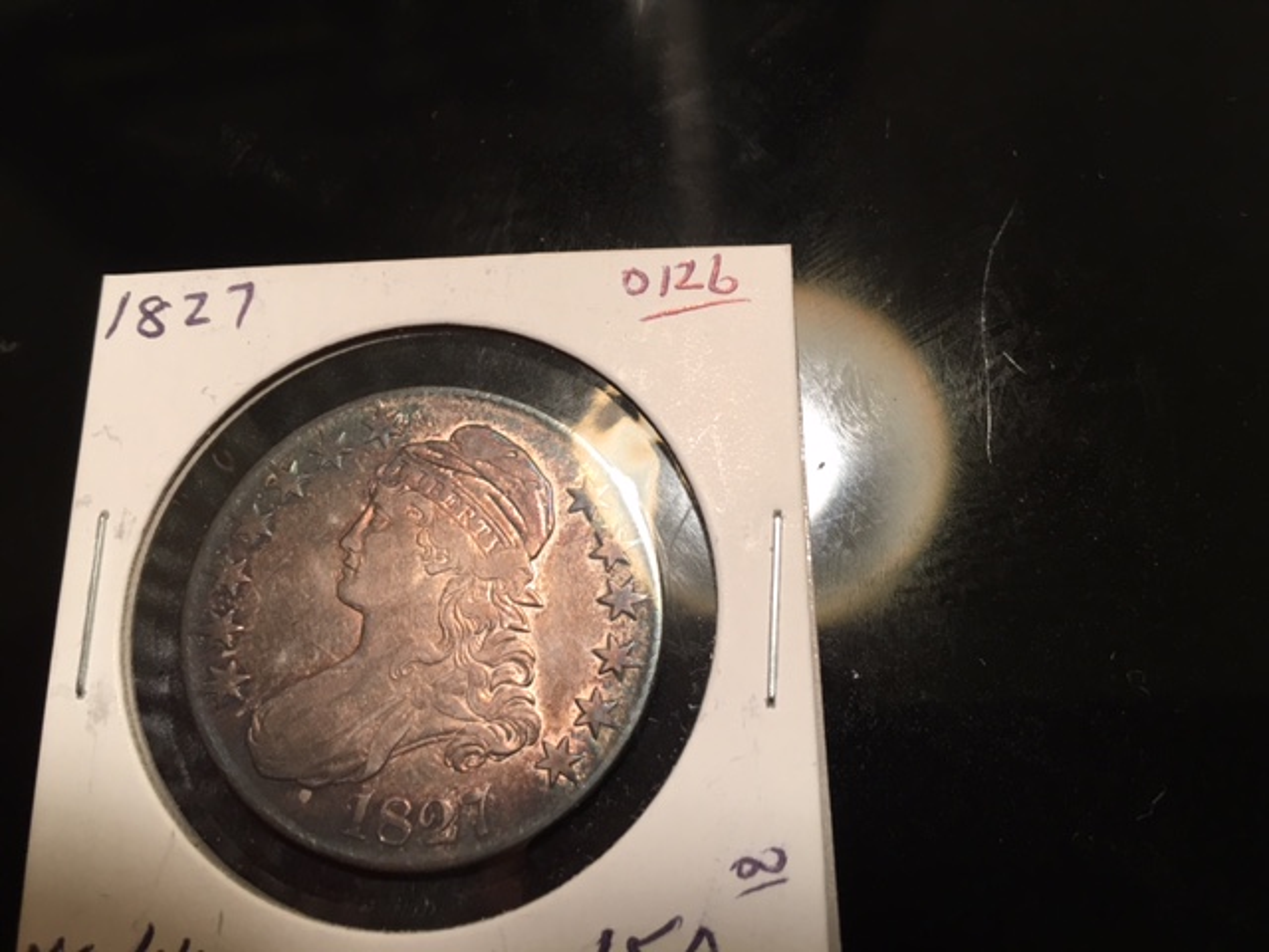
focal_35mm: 29
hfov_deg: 61.7
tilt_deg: -72.5
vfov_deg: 48.2
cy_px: 476
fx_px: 1063
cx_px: 634
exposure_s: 1/15
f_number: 2.2
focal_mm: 4.15
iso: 25
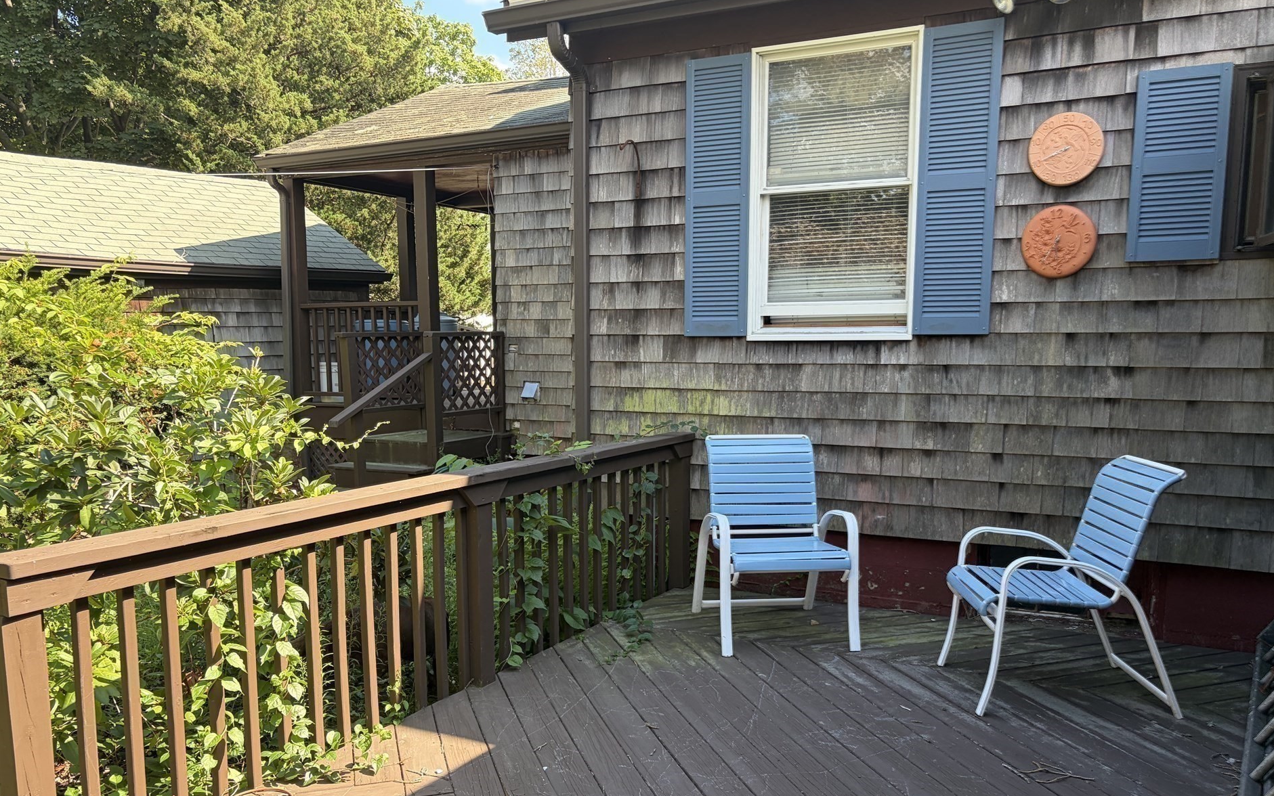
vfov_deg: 41.6
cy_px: 480
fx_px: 1042
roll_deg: -0.8
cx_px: 649
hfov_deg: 62.9
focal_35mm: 30
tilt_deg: -5.2
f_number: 1.6
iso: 50
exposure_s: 1/352
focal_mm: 5.96
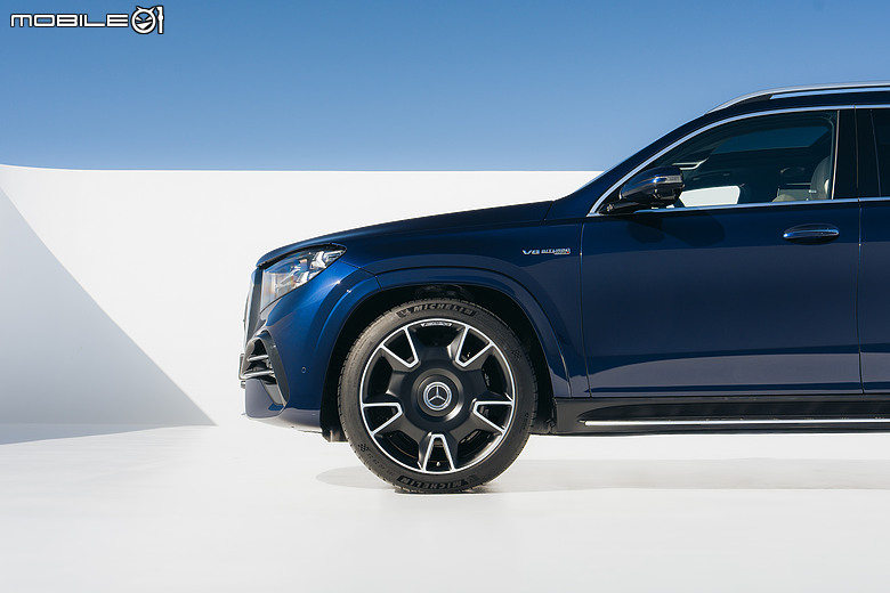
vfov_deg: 38.9
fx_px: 840
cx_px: 445
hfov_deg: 55.8
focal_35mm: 34
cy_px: 296
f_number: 7.1
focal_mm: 34
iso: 125
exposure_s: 1/320
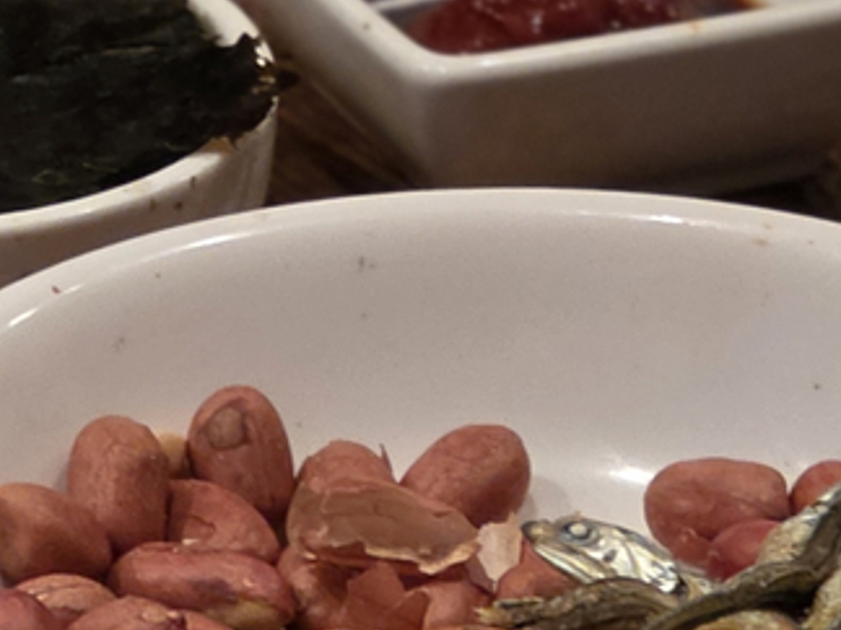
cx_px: 467
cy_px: 132
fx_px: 7459
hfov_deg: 6.5
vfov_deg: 4.8
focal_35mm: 307
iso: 1000
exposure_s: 1/30
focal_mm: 7.9
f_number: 2.4
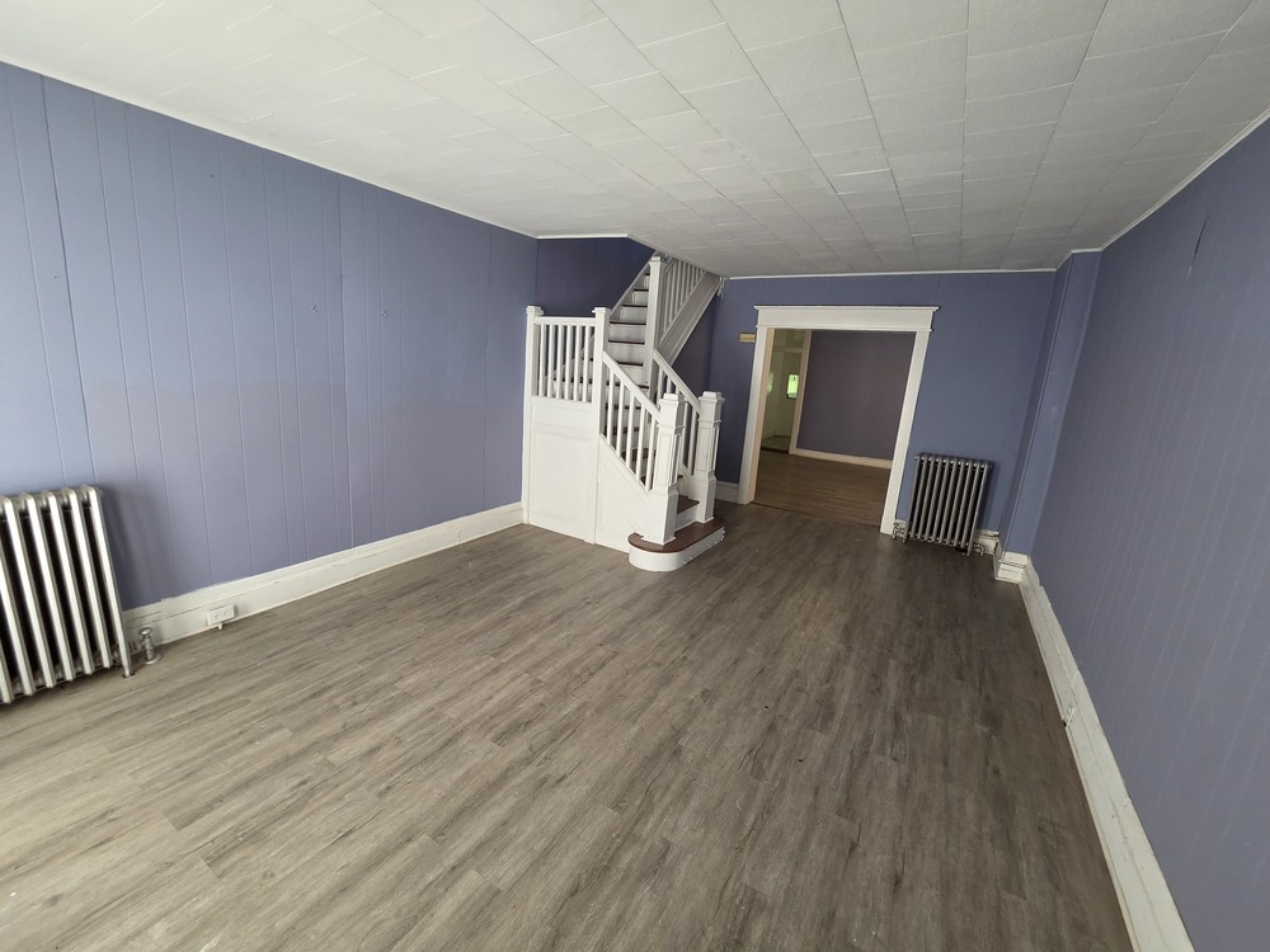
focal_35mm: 13
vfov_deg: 89.9
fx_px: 477
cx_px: 635
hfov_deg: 106.2
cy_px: 476
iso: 320
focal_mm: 2.2
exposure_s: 1/120
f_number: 2.2
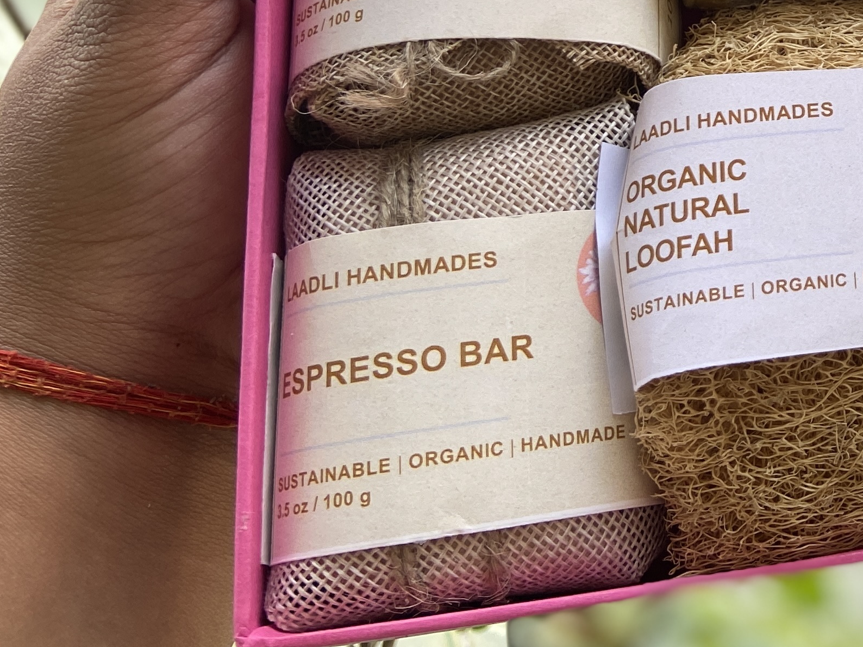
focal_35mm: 66
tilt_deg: -31.2
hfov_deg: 25.7
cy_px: -162
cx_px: 1091
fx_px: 1645
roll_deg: +1.7
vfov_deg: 20.6
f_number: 1.8
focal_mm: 4.25
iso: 40
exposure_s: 1/121
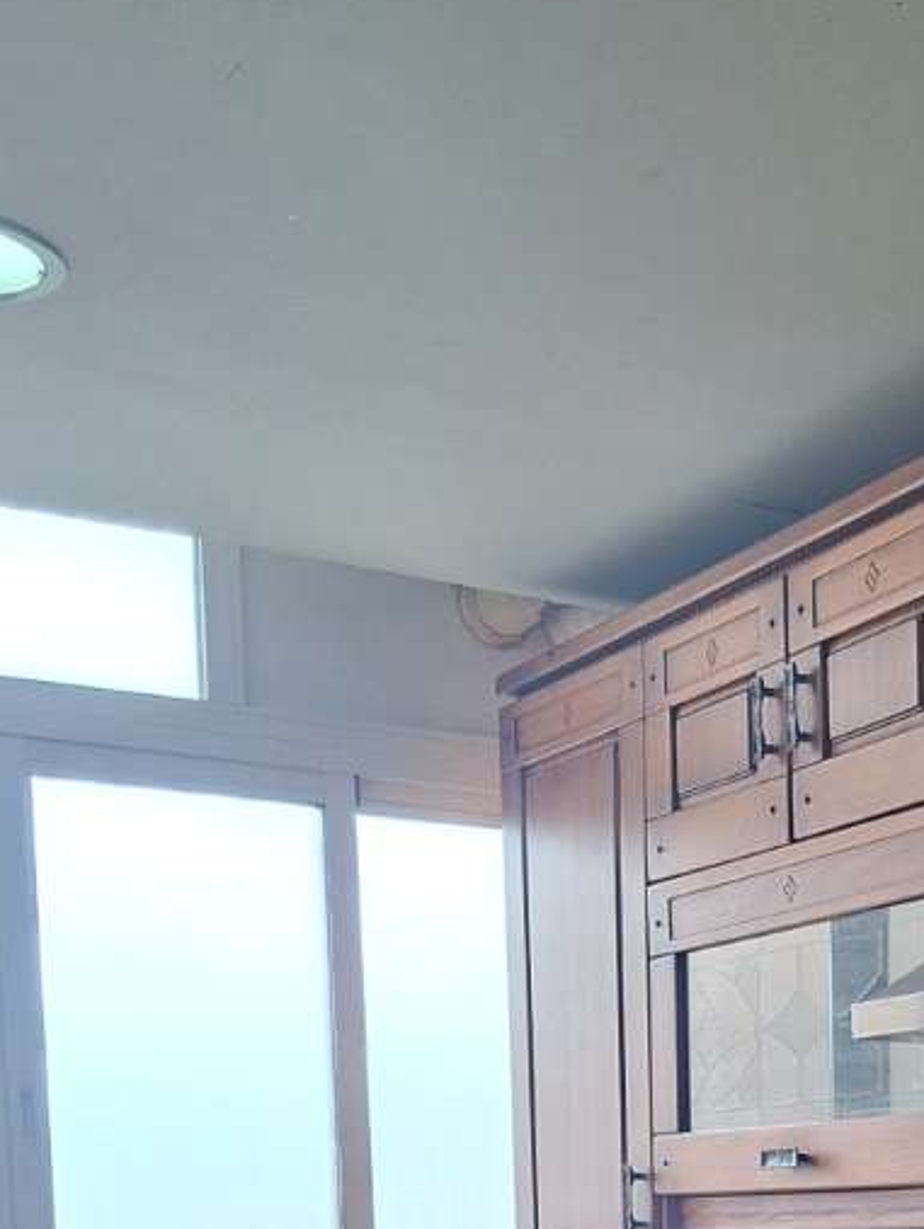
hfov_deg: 20.9
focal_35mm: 68
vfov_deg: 24.6
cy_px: 1627
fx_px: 2417
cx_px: 935
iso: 80
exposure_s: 1/100
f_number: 1.8
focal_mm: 5.54
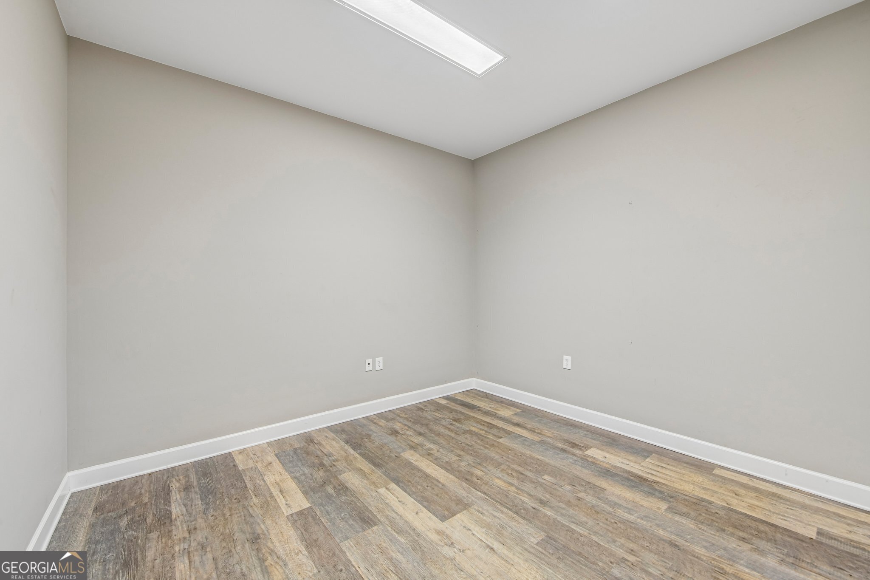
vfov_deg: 81.2
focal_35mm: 14
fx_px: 338
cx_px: 435
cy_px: 290
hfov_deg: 104.3
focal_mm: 14
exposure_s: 1/10
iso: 400
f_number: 8
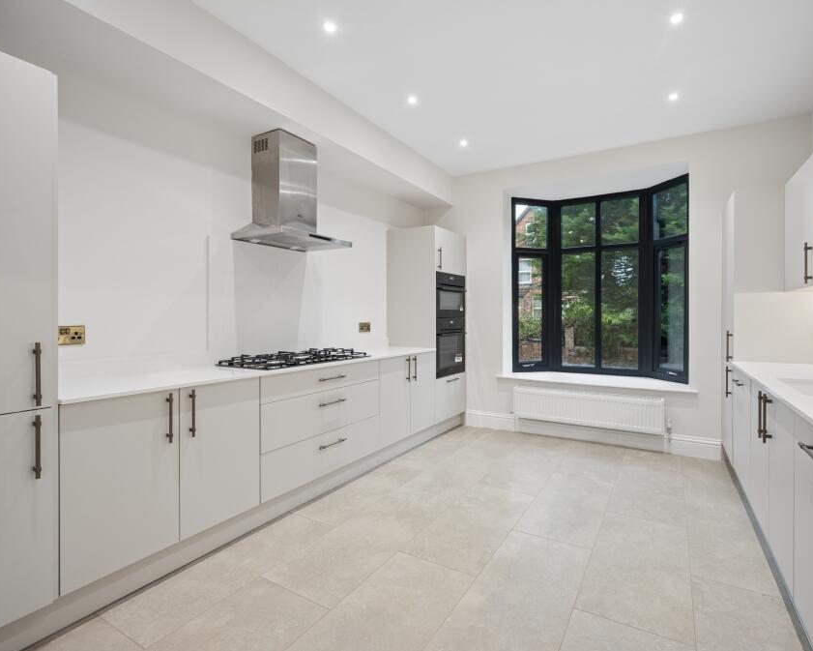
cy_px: 323
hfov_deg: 92.0
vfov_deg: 80.4
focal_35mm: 16
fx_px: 385
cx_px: 483
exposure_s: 1/4
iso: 100
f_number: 10
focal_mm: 14
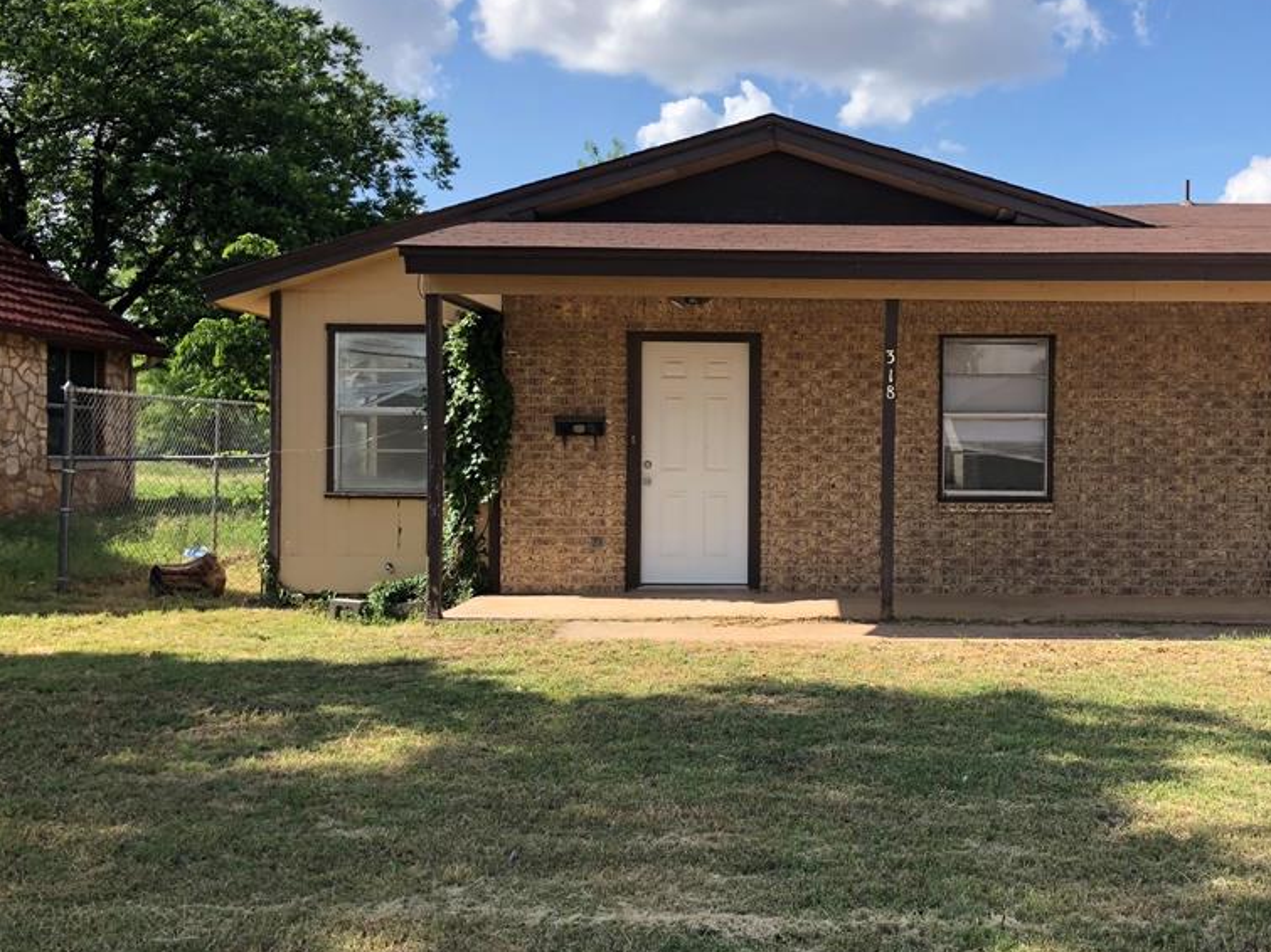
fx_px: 1395
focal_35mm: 38
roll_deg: +0.4
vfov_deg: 37.7
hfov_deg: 48.4
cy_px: 503
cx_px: 822
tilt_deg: -0.5
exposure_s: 1/1033
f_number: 1.8
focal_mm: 4
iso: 20
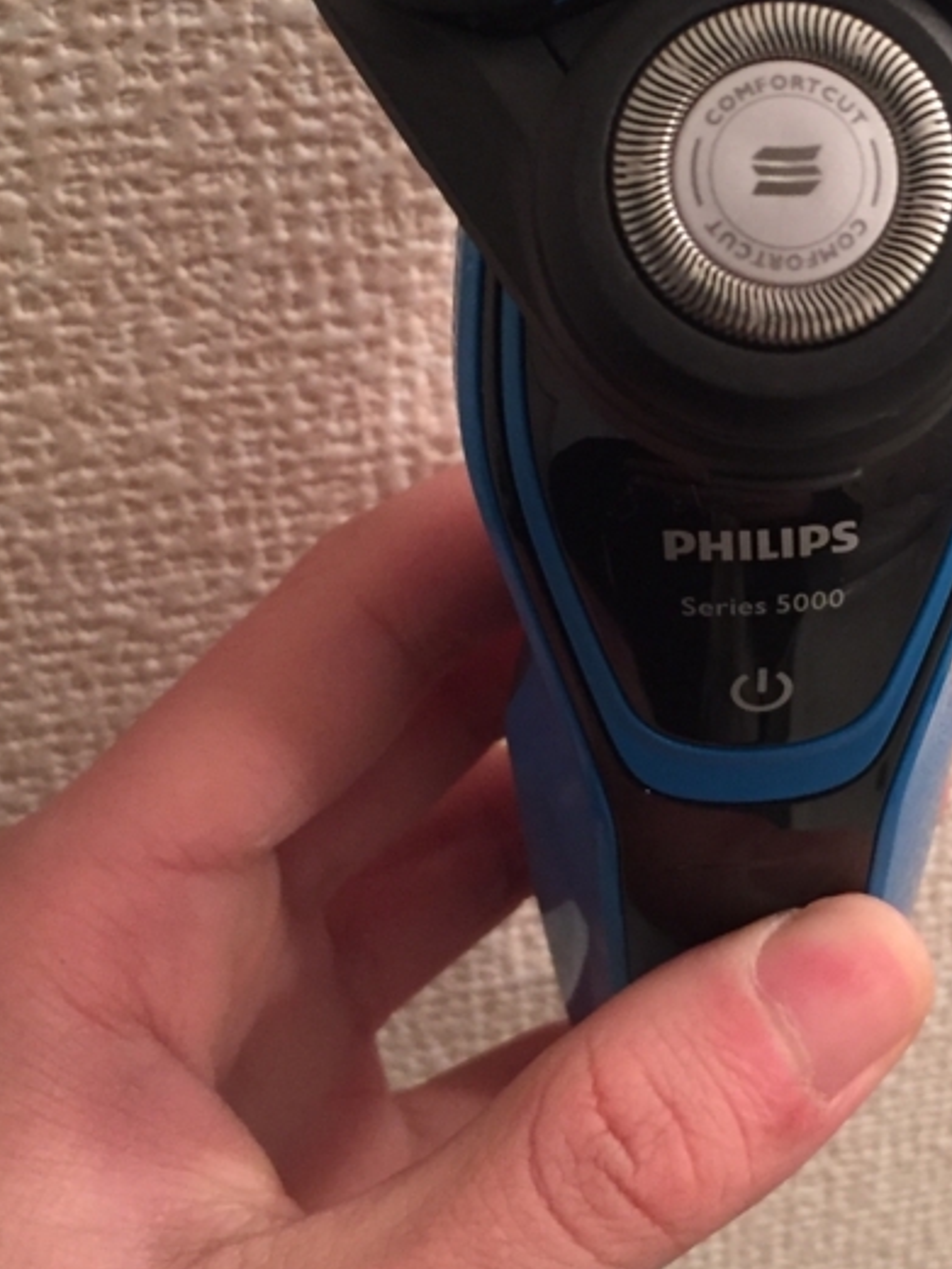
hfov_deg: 25.2
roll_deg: -1.3
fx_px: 2089
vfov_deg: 33.7
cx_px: 760
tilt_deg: -37.6
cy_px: 555
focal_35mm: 57
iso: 160
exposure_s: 1/30
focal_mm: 4.15
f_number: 2.2
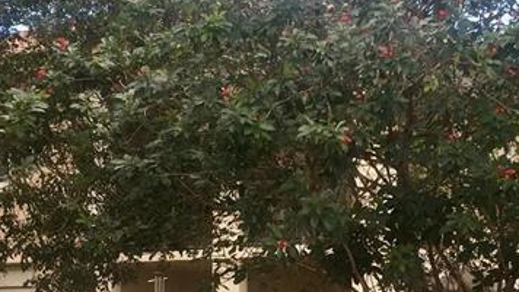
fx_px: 1252
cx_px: 309
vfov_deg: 12.9
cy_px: 355
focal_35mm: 91
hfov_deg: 23.4
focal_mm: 4.15
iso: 32
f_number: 2.2
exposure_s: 1/311
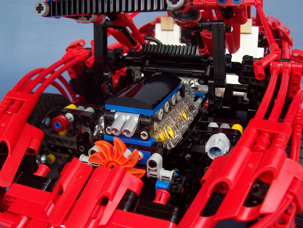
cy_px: 114
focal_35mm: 37
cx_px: 152
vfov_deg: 38.7
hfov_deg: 50.1
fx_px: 324
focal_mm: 5.6
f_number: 2.8
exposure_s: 1/125
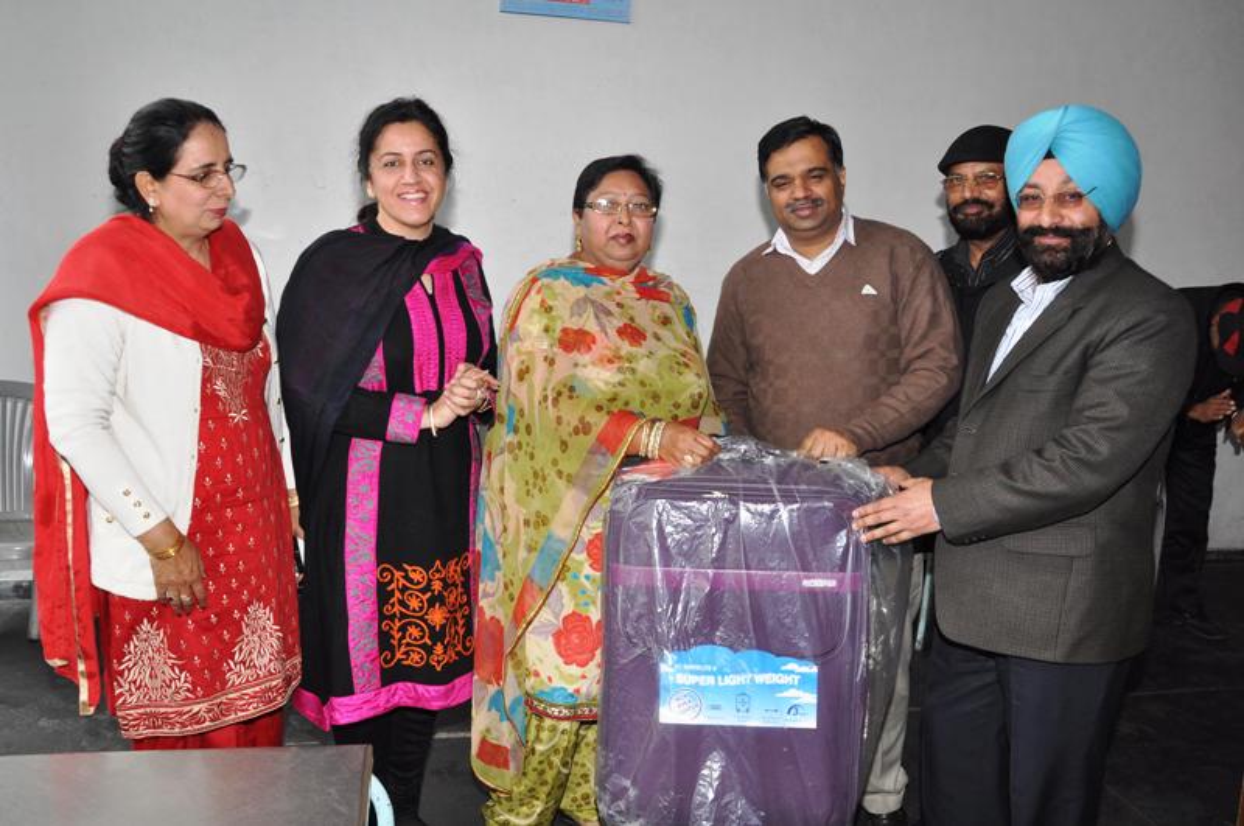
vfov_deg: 43.5
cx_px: 622
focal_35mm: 30
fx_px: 1035
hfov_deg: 62.0
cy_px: 413
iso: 400
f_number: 9
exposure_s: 1/320
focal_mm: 20
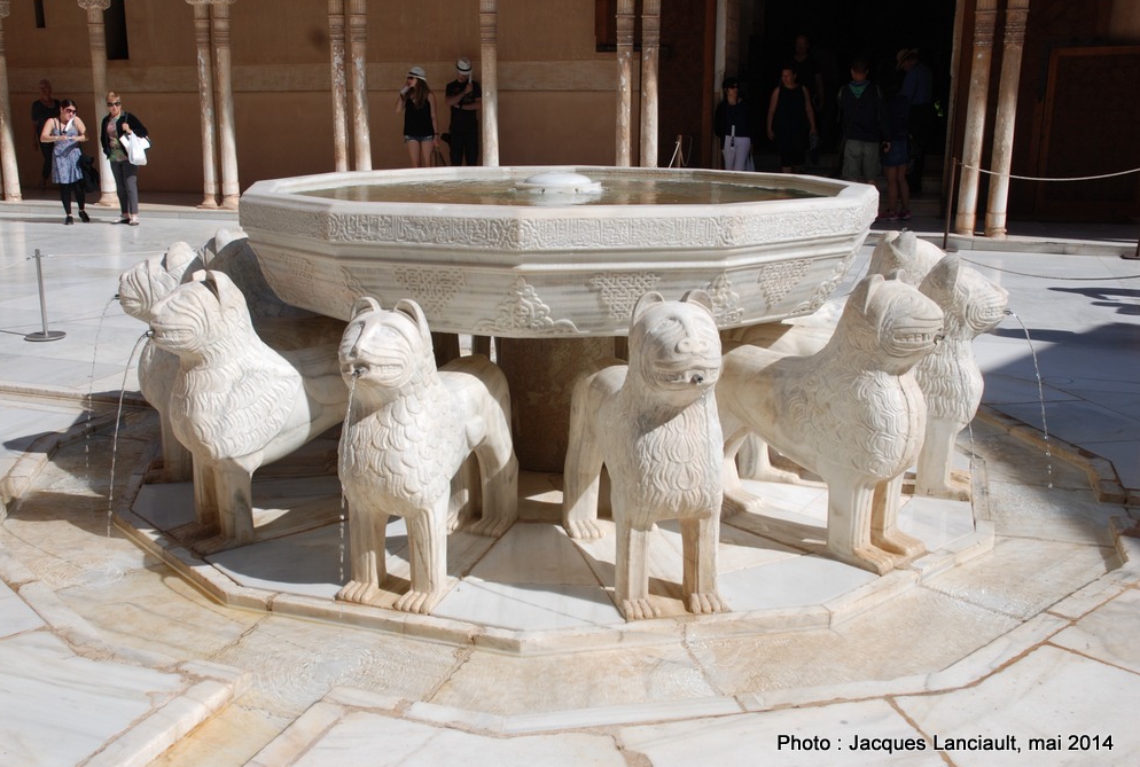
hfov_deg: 55.7
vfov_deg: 39.1
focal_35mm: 34
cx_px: 554
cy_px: 382
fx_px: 1080
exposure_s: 1/320
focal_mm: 22
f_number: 9
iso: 100
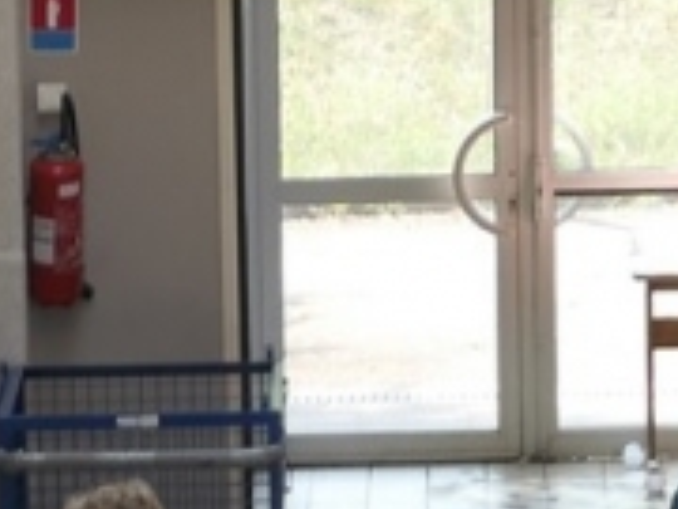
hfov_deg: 3.9
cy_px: 1105
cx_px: -490
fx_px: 9813
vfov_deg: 2.9
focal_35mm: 501
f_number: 2.8
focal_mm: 26.4
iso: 125
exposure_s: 1/200
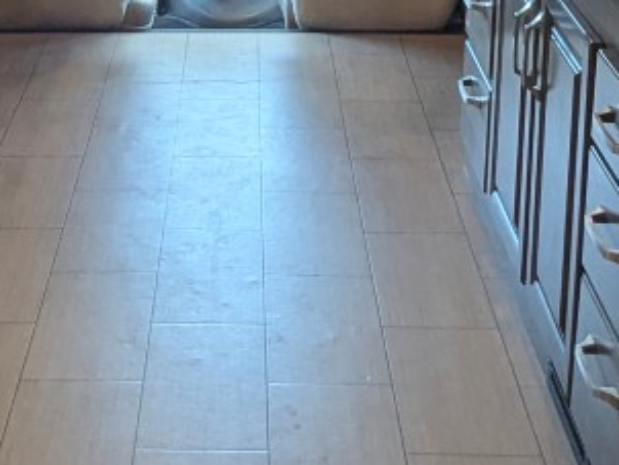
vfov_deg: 18.7
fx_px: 1324
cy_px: -109
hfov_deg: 26.2
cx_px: 202
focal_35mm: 74
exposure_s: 1/68.2
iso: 174
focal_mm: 2.35
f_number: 2.2
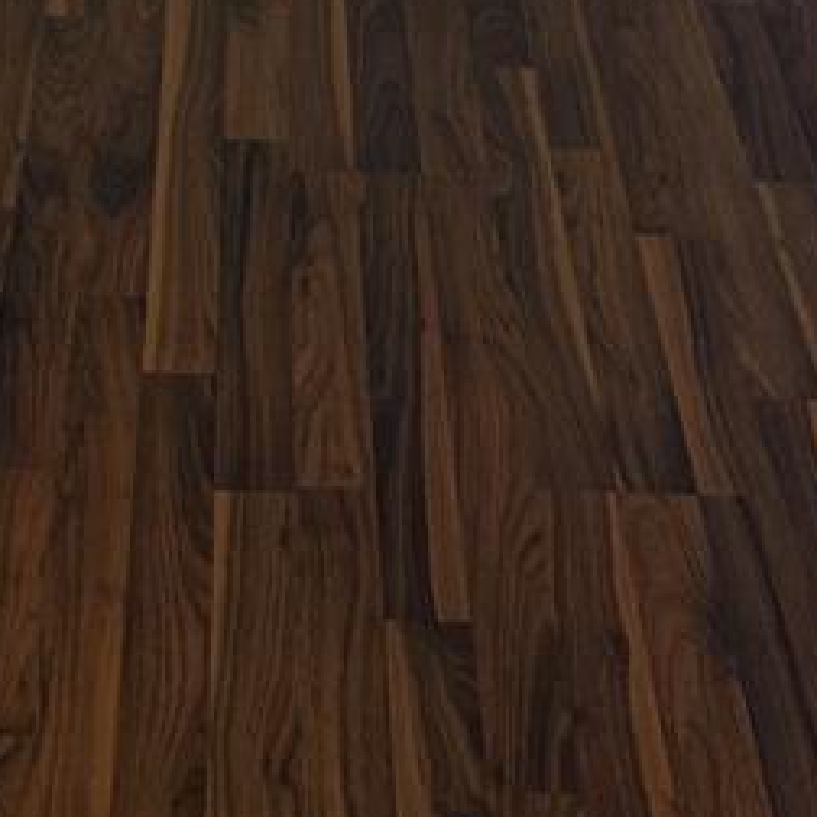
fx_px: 2697
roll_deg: -1.3
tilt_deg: -10.6
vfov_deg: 14.5
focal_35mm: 101
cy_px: -772
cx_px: 143
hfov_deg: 17.1
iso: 200
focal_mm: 6.76
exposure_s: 1/60
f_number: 1.78
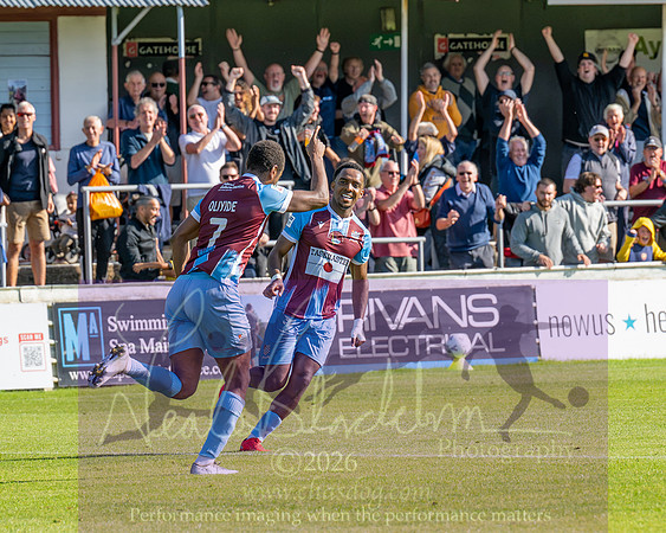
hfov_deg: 5.4
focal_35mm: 360
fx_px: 7099
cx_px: 68
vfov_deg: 4.3
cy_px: 252
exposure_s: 1/2500
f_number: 4
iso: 400
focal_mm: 125
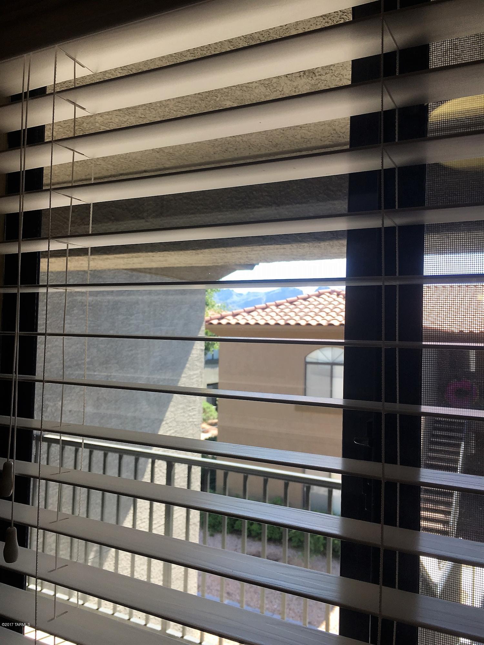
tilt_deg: +1.4
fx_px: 541
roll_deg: -1.5
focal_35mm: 29
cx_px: 242
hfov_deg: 48.2
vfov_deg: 61.7
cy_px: 322
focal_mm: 4.15
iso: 25
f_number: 2.2
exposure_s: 1/209
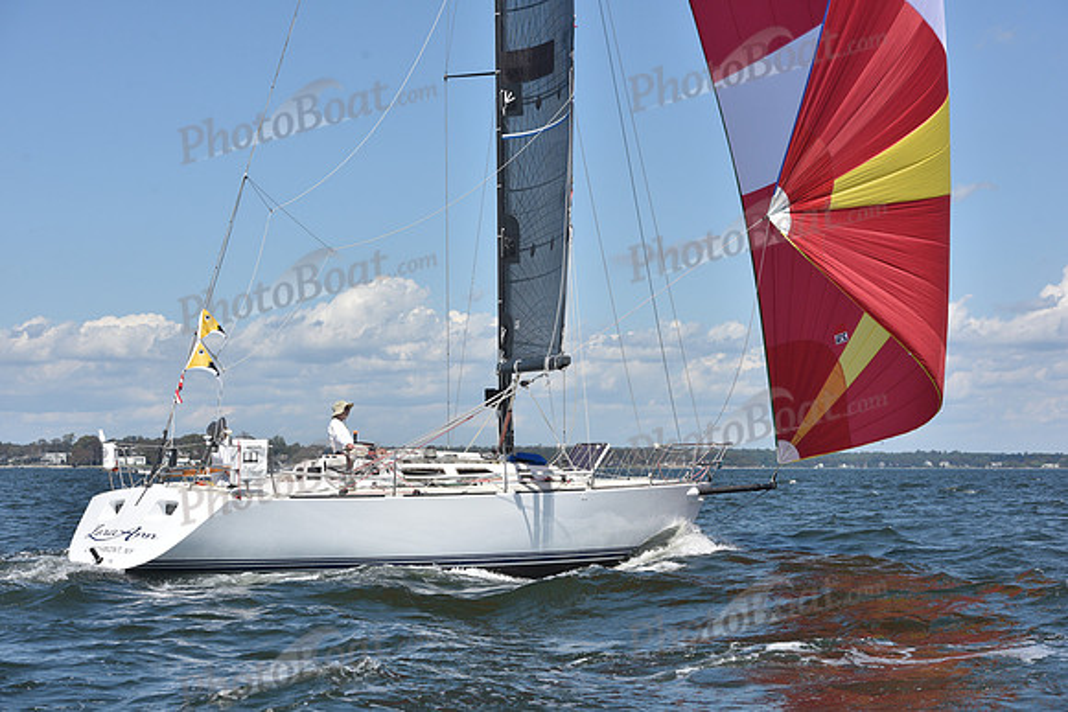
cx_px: 534
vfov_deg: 18.2
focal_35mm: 75
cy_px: 356
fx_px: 2225
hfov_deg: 27.0
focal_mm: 75
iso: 320
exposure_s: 1/1250
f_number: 9
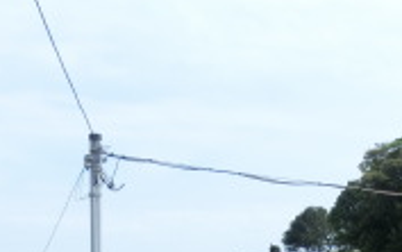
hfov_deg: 22.3
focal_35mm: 92
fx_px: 1009
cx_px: 300
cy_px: 409
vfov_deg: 13.2
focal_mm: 4.24
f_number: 3
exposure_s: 1/1000
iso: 80
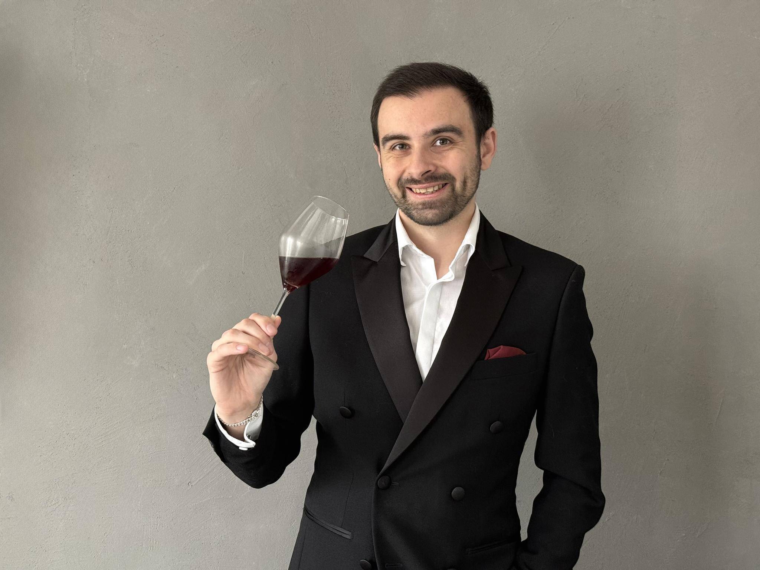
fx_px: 1054
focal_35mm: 48
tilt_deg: -1.5
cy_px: 285
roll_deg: -2.5
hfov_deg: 39.7
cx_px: 380
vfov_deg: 30.3
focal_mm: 6.76
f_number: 1.78
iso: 250
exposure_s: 1/47
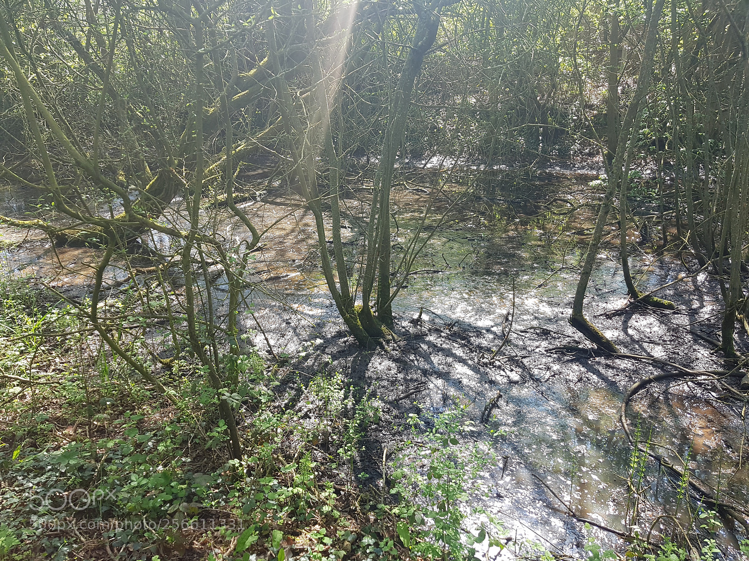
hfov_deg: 67.3
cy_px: 280
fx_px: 563
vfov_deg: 53.1
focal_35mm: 26
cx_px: 374
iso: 50
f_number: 1.7
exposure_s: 1/196
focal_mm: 4.2
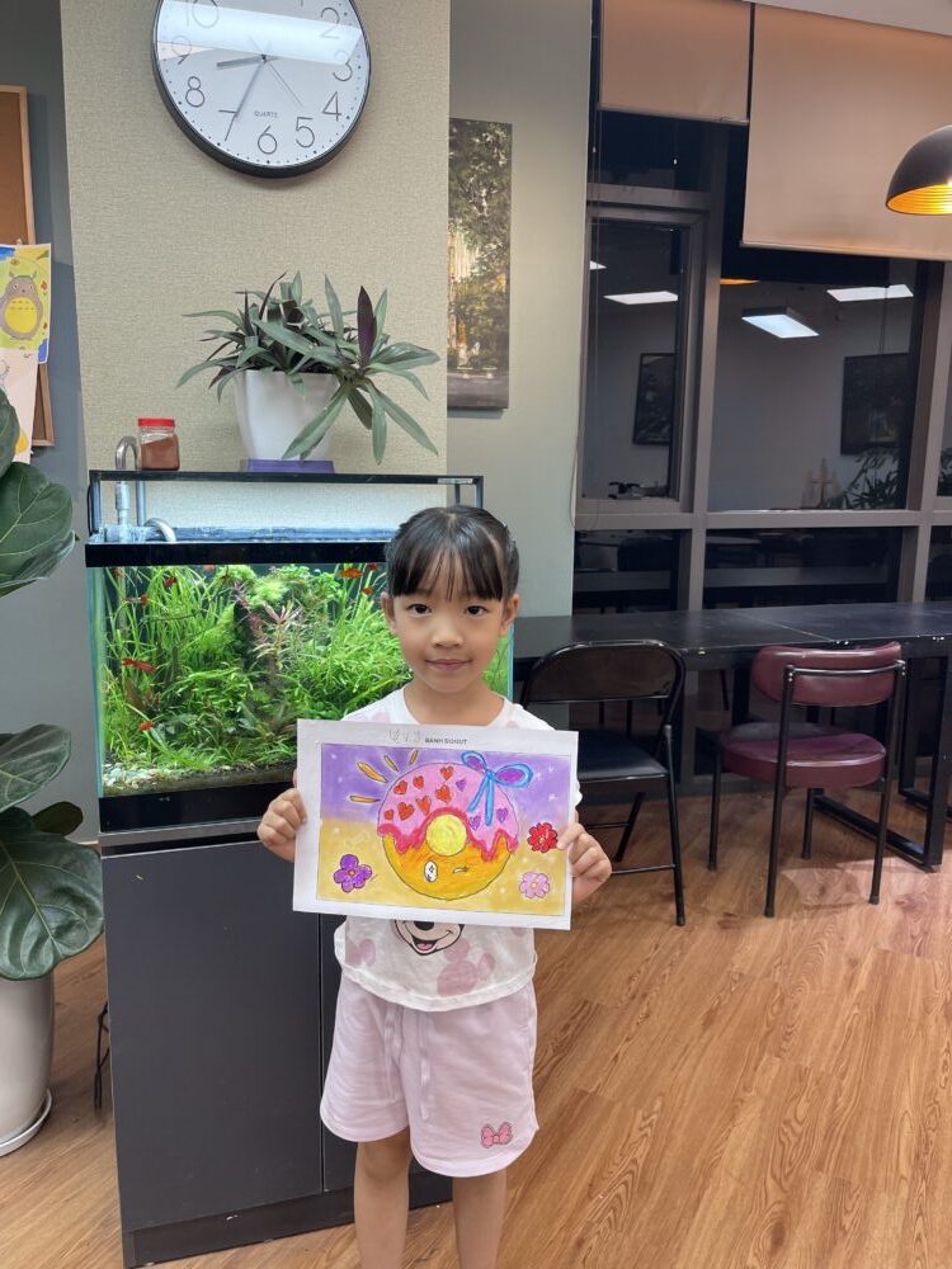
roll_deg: -0.7
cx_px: 476
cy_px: 634
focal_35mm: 25
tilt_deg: -11.1
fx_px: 917
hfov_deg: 54.9
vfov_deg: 69.4
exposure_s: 1/100
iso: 80
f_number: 1.6
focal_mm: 5.1
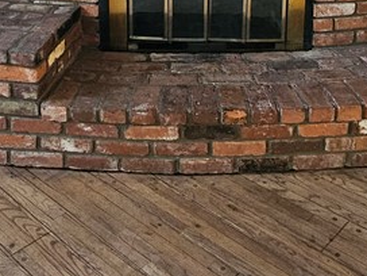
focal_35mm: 49
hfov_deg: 38.9
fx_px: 519
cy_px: -81
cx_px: 192
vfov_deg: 25.6
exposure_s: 1/30
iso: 640
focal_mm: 2.2
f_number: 2.2
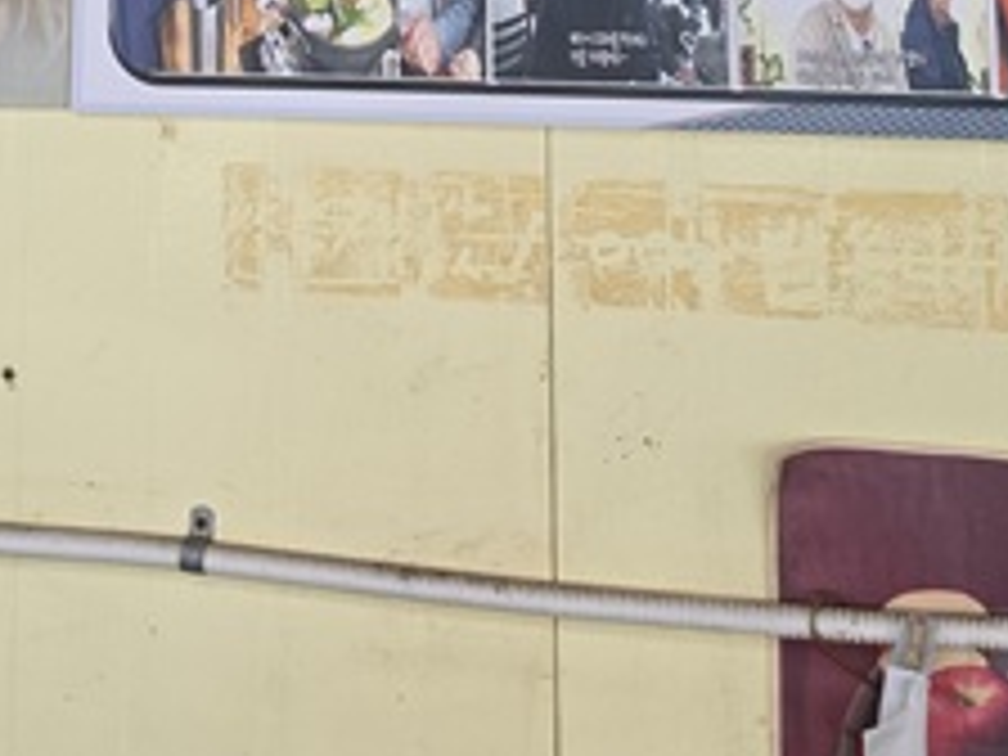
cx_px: 279
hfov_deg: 26.1
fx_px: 2155
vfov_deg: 17.8
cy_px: -374
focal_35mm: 74
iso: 125
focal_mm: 6.5
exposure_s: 1/120
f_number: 1.4
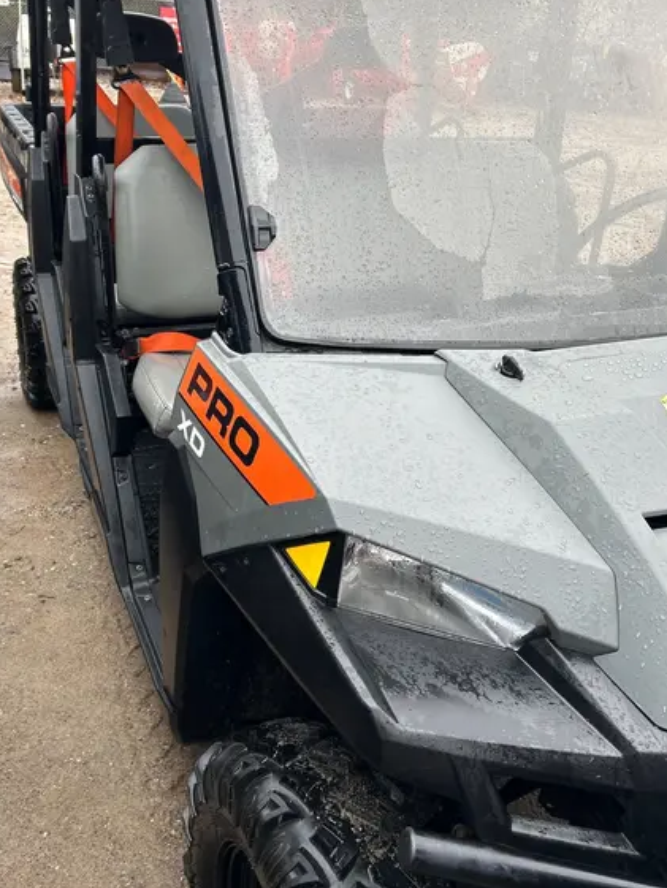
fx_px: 873
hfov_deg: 41.8
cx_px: 315
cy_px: 398
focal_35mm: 34
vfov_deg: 53.8
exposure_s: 1/121
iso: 40
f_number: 1.5
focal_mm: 5.7
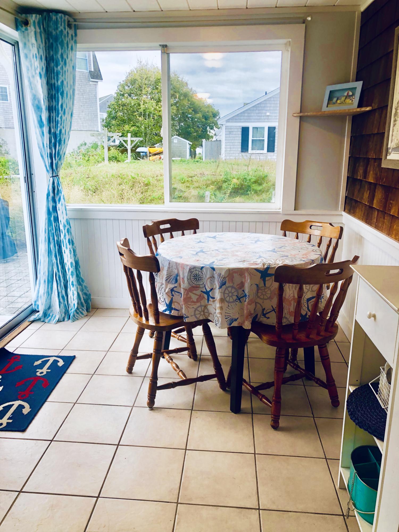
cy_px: 266
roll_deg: -0.1
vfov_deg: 63.4
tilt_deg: -14.8
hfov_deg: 49.7
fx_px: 430
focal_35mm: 28
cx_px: 200
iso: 25
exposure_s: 1/120
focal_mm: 4
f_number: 1.8
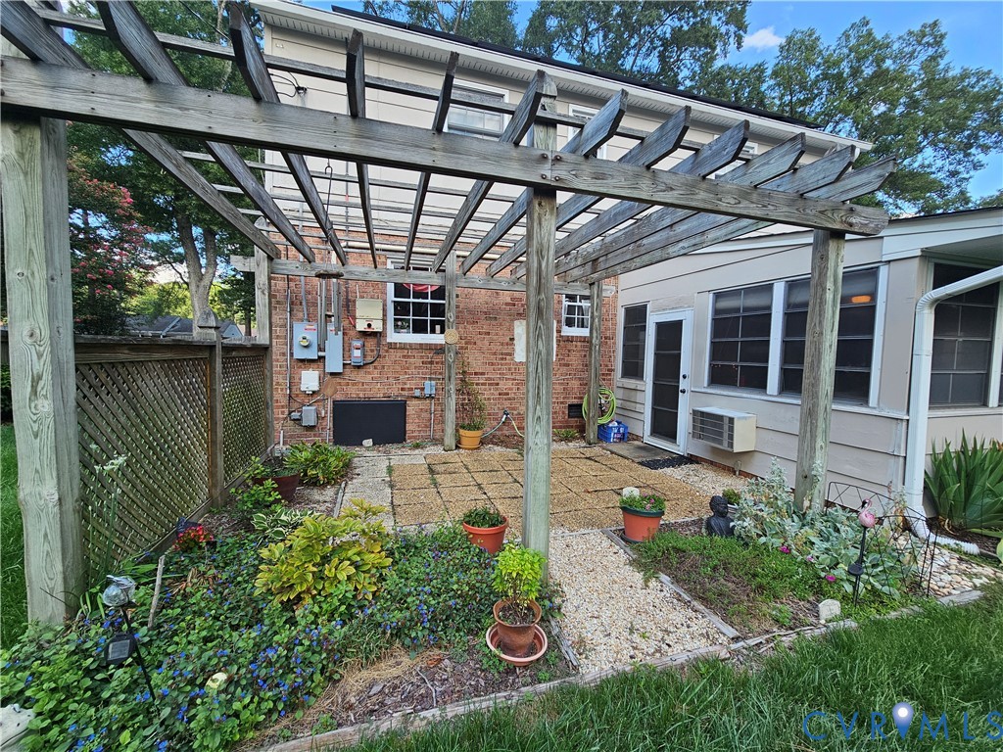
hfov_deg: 106.2
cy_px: 376
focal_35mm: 13
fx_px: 377
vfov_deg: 89.9
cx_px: 502
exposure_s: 1/298
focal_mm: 2.2
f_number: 2.2
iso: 50
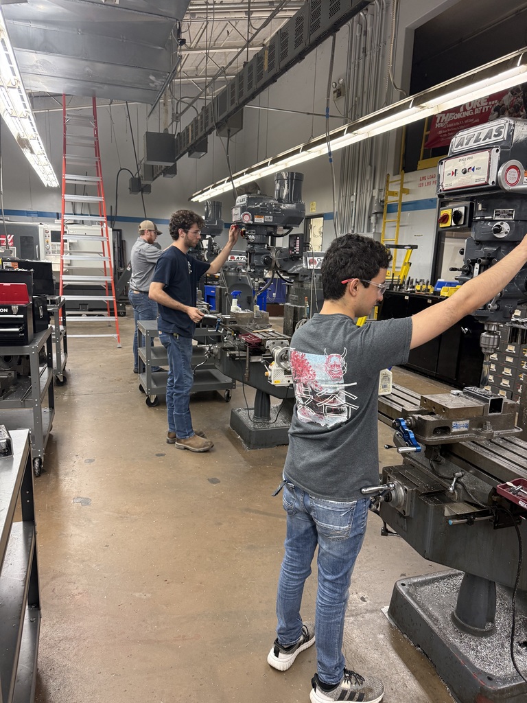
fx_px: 487
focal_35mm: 24
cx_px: 264
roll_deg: -2.7
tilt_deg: -11.1
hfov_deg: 56.8
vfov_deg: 71.6
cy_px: 352
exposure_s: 1/72
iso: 250
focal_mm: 6.76
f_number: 1.78
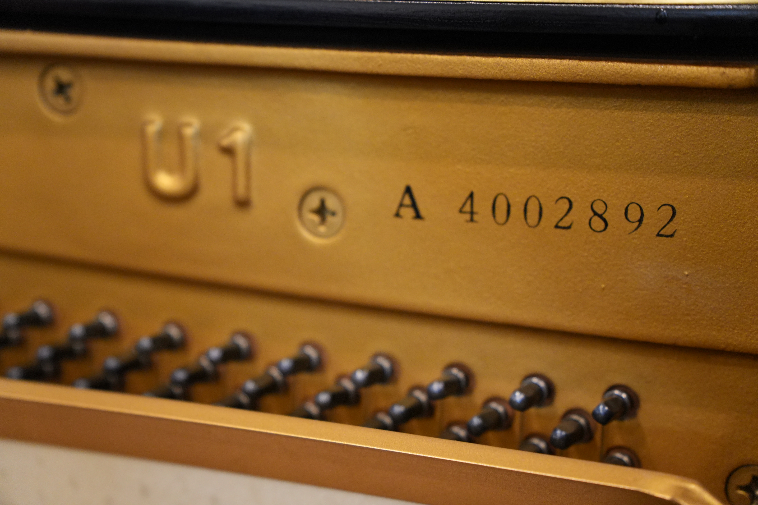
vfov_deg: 18.5
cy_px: 252
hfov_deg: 27.5
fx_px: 1547
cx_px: 379
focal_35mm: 74
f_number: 2.8
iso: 2500
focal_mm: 49
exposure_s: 1/80
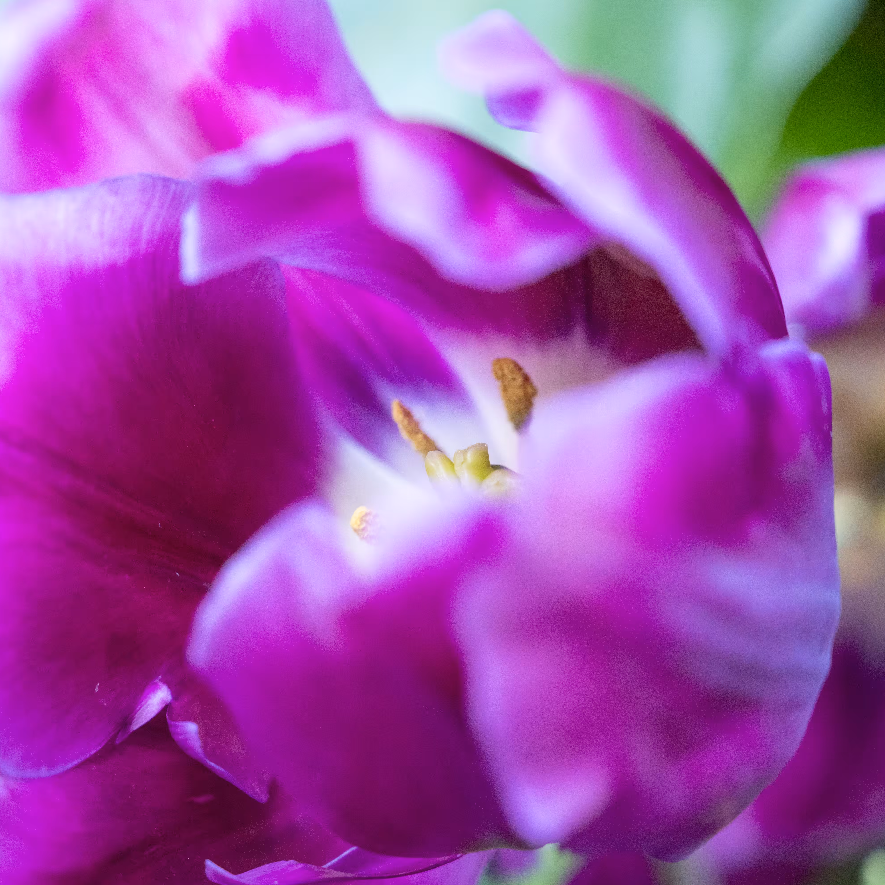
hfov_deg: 19.3
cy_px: 444
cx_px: 336
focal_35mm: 90
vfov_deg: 19.3
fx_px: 2603
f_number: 5.6
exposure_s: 1/100
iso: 2200
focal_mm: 70
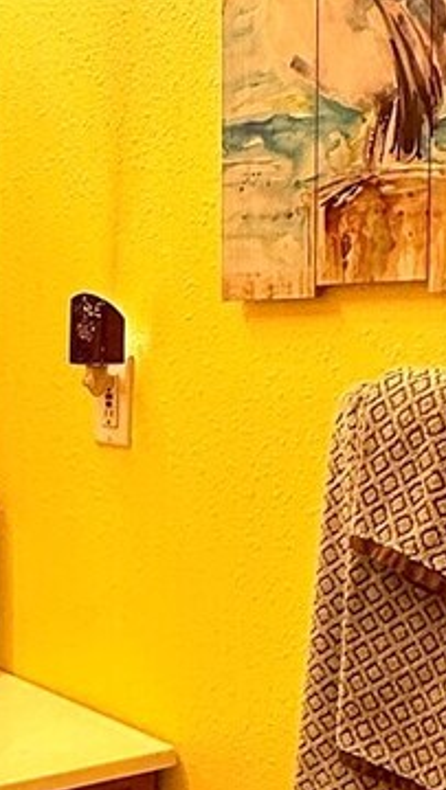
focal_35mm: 61
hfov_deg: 18.7
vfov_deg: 34.3
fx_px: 1280
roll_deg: -0.1
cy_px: 454
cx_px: -97
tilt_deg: -4.8
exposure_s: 1/120
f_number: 2.2
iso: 125
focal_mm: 2.22
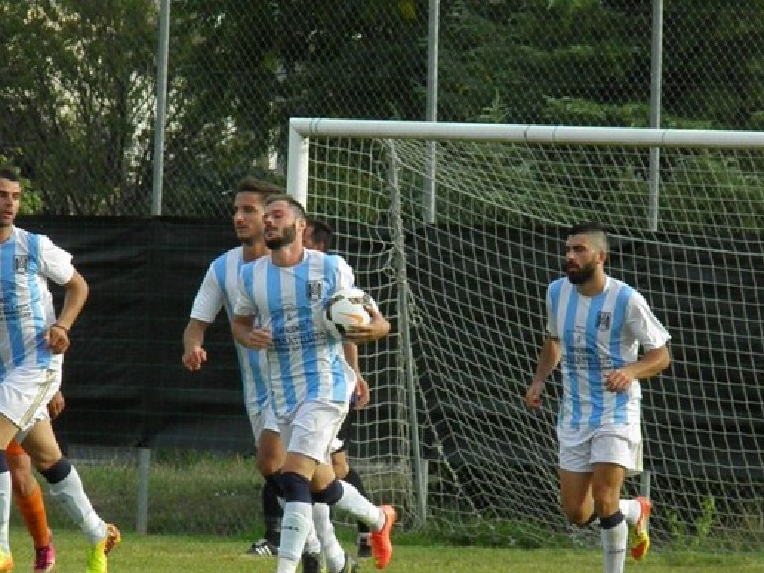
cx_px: 301
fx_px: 10439
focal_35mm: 473
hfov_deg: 4.2
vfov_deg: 3.1
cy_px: 365
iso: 500
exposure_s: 1/1000
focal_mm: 66.5
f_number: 5.6
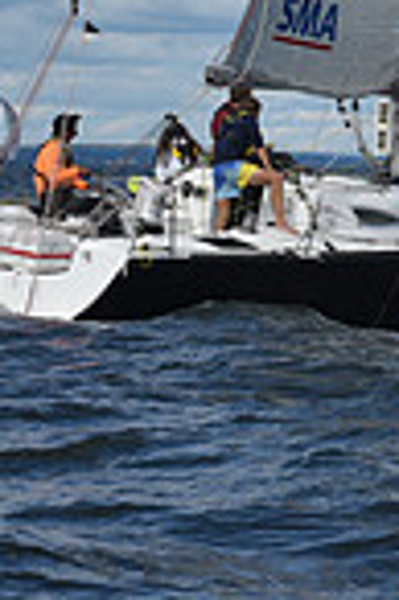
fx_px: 4632
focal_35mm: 278
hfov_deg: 4.9
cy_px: -440
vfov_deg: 7.2
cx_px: 401
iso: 250
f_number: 10
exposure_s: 1/1000
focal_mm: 70
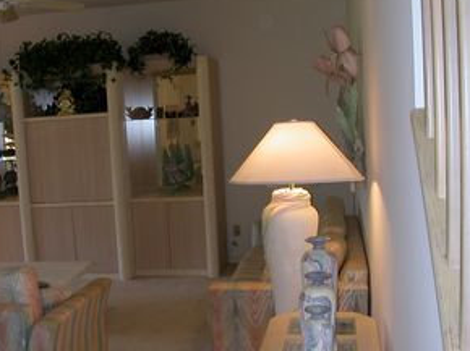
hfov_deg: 40.4
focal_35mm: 47
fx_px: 638
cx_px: 214
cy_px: 212
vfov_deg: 30.7
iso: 100
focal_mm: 5.6
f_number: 2.7
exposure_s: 1/30
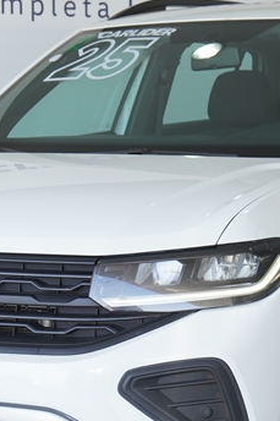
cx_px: 163
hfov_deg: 9.3
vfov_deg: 13.9
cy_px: 271
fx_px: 1722
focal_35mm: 147
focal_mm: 33
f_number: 4
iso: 200
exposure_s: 1/125
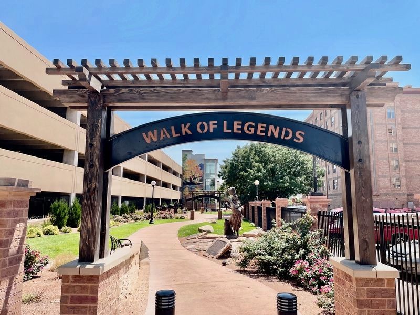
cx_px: 210
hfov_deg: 67.3
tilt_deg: +8.9
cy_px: 158
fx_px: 315
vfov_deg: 53.1
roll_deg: -1.1
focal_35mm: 26
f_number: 1.6
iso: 32
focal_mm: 4.2
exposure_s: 1/3300
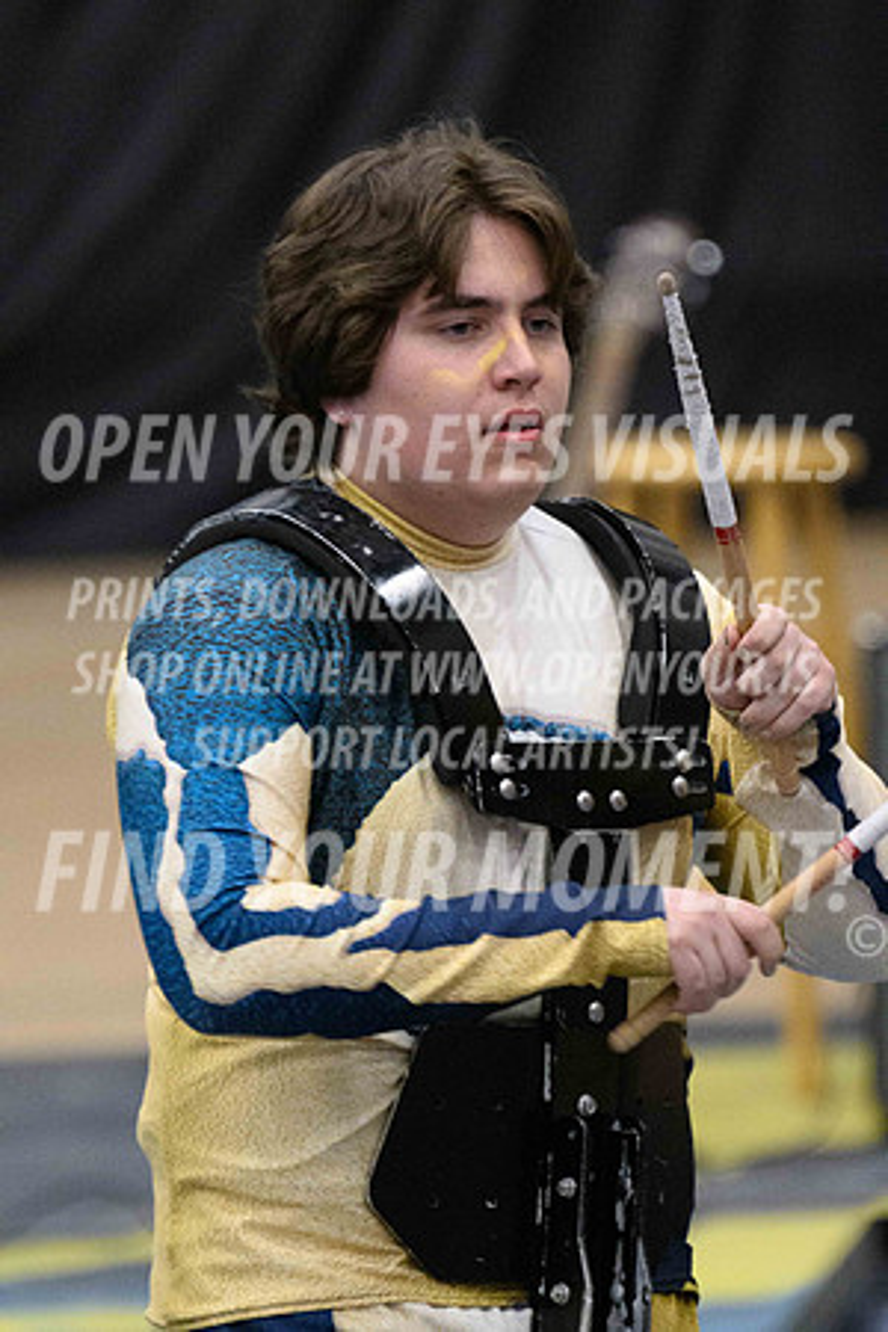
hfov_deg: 2.3
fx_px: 22198
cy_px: 666
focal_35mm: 600
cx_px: 444
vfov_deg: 3.4
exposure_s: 1/400
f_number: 5.6
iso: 10000
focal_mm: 400
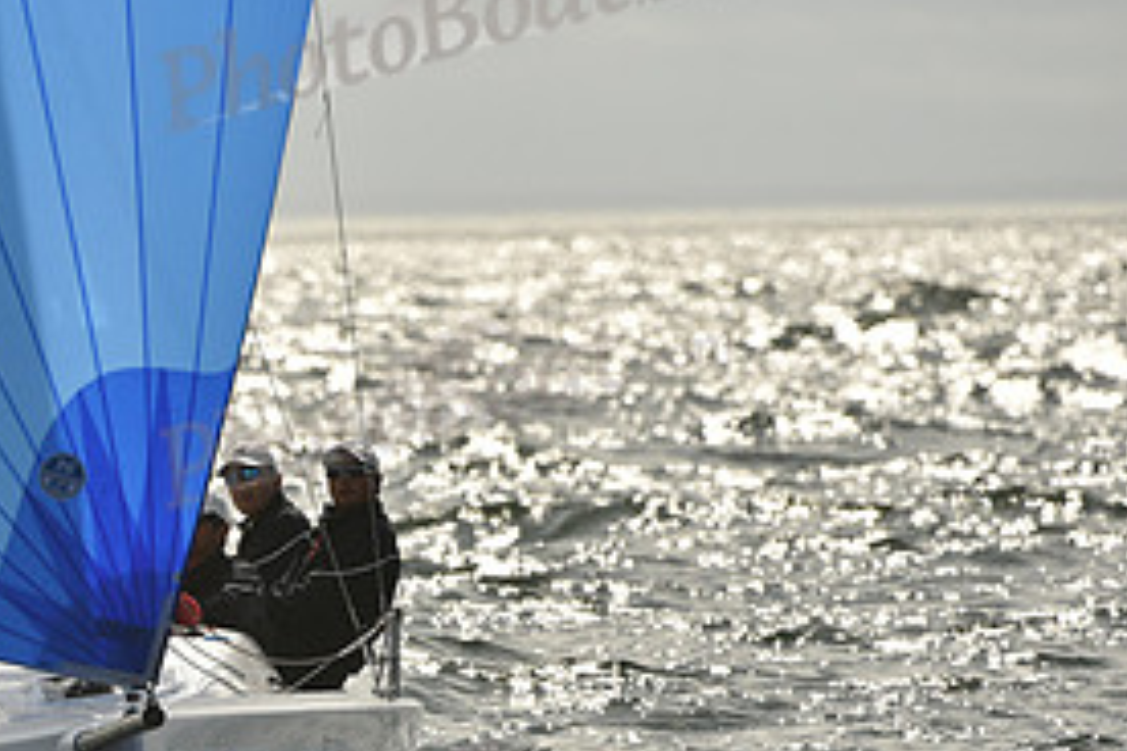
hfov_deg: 2.4
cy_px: 671
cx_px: -49
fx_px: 26357
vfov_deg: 1.6
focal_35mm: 842
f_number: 7.1
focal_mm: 400
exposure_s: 1/2500
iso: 320
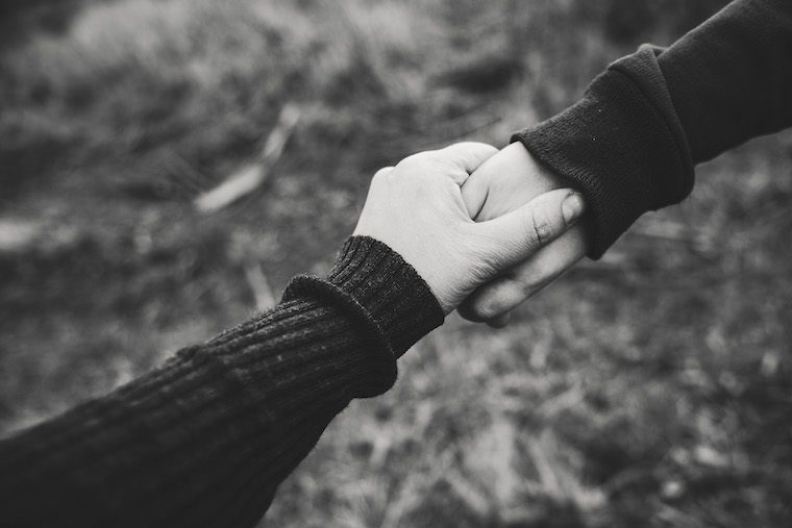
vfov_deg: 53.2
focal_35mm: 24
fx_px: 528
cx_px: 396
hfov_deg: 73.7
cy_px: 264
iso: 400
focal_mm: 24
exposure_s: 1/160
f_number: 2.8
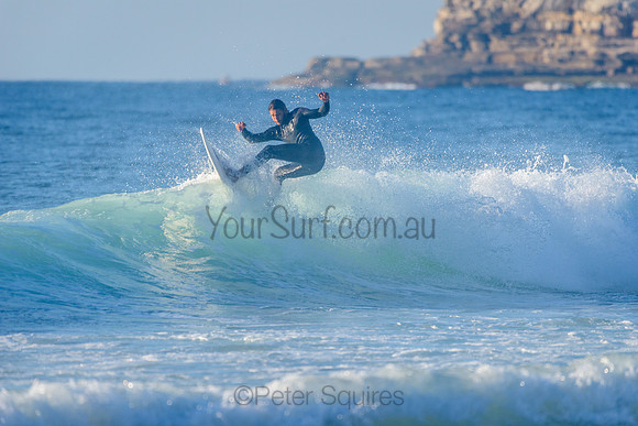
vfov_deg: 2.7
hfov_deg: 4.1
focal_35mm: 500
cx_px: 319
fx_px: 8868
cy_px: 213
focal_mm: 500
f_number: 5.6
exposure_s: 1/2000
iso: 360
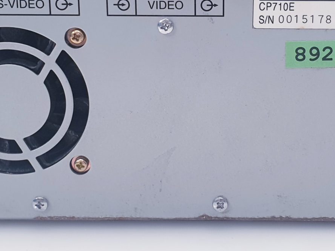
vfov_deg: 19.5
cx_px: 223
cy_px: 65
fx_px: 726
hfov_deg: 25.8
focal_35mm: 75
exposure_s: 1/50
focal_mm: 4.3
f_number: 2.4
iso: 80
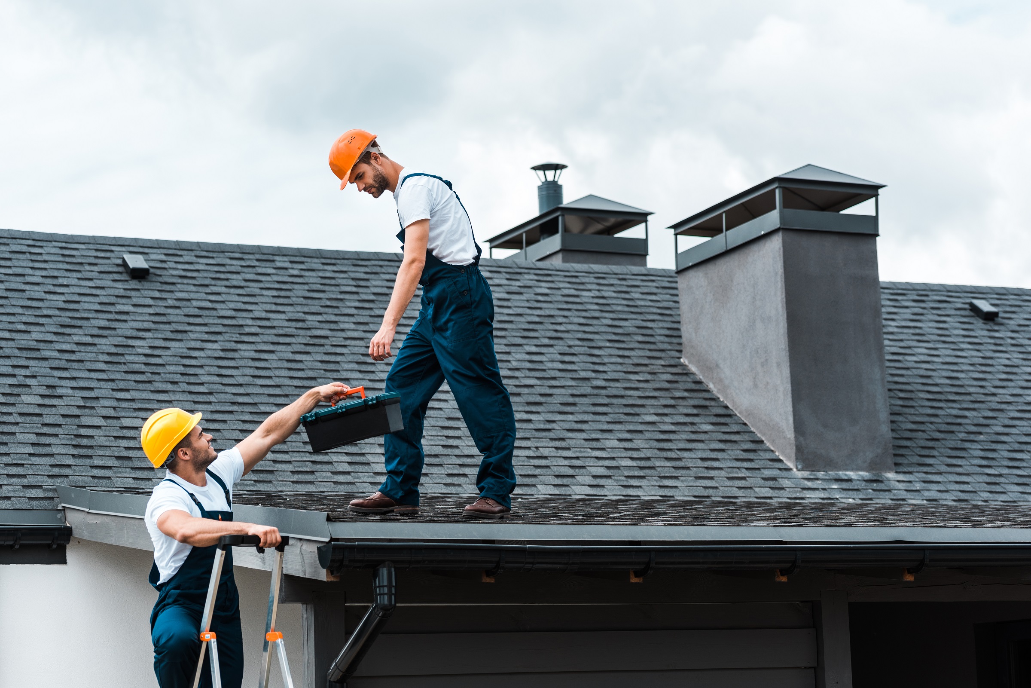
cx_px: 516
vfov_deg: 16.1
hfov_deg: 23.9
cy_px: 344
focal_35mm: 85
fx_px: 2435
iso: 100
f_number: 3.5
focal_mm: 85
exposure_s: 1/1000
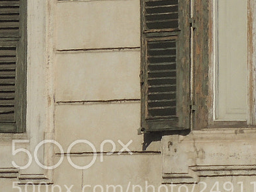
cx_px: 493
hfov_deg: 1.6
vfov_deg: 1.2
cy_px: -152
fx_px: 9067
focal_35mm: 1226
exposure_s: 1/1250
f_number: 4.8
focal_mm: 53.5
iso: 100
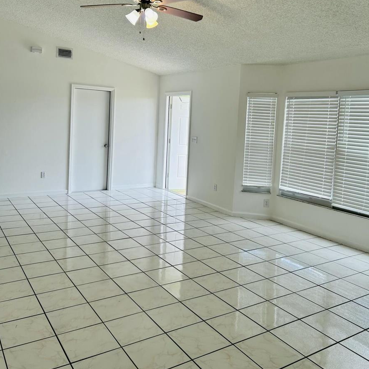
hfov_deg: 52.5
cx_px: 184
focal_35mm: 31
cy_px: 146
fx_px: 374
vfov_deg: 52.2
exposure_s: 1/185
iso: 40
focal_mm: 5.7
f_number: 1.5
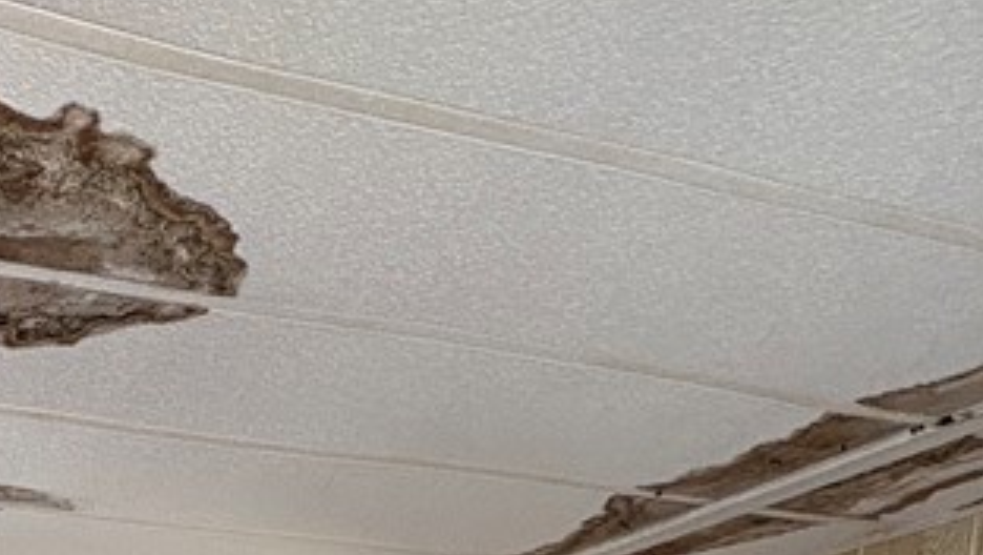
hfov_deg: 34.1
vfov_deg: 17.0
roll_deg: -1.4
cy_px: 1142
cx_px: -170
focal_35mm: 50
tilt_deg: -6.9
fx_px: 1304
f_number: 2.2
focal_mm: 2.22
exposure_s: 1/99
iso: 200
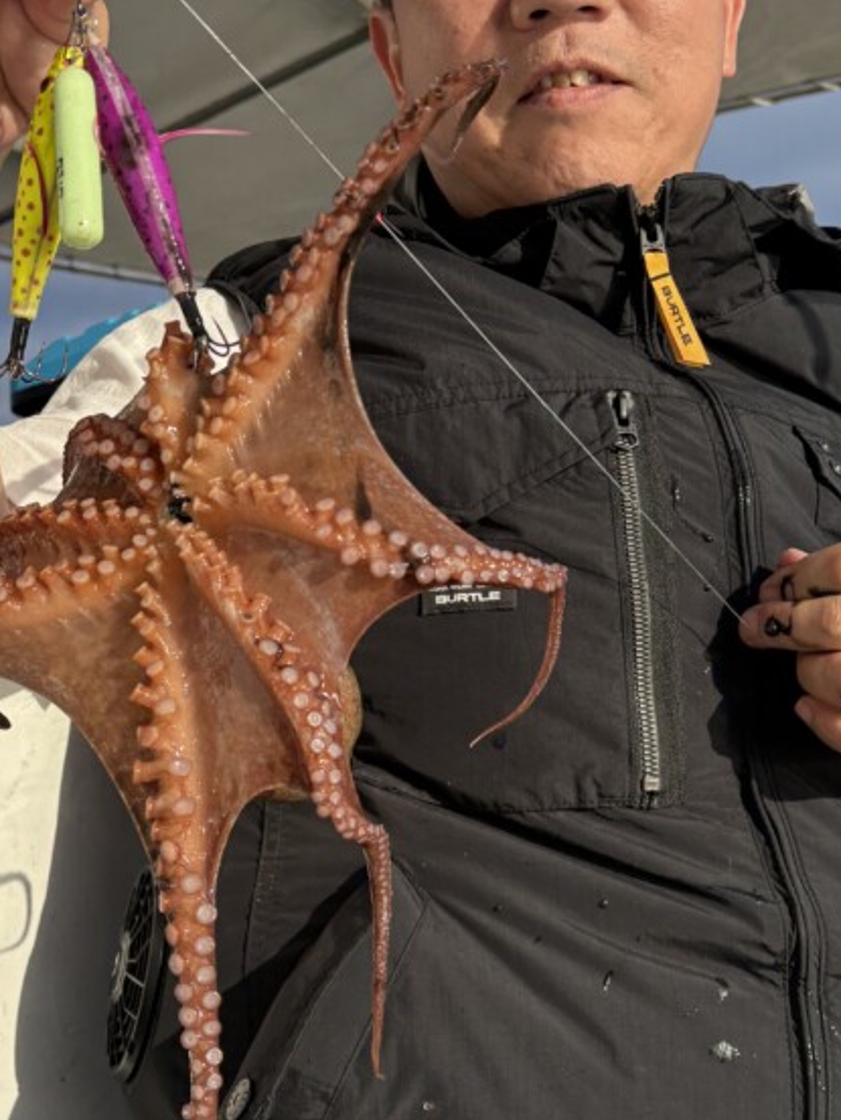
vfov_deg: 40.4
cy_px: 604
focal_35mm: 47
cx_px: 397
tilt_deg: +7.4
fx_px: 1522
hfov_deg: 30.9
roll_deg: +8.8
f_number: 1.6
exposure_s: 1/2639
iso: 50
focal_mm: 5.96
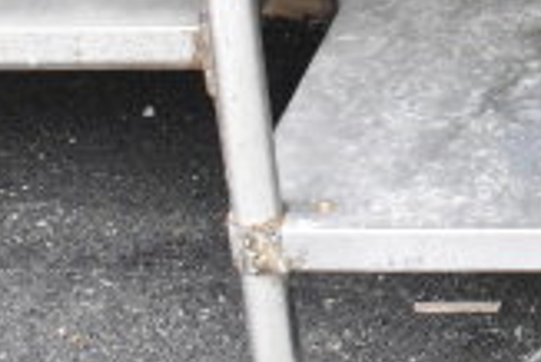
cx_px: 979
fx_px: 2615
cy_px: -164
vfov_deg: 7.8
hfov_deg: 11.0
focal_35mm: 174
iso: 6400
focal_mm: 31
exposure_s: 1/500
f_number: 11
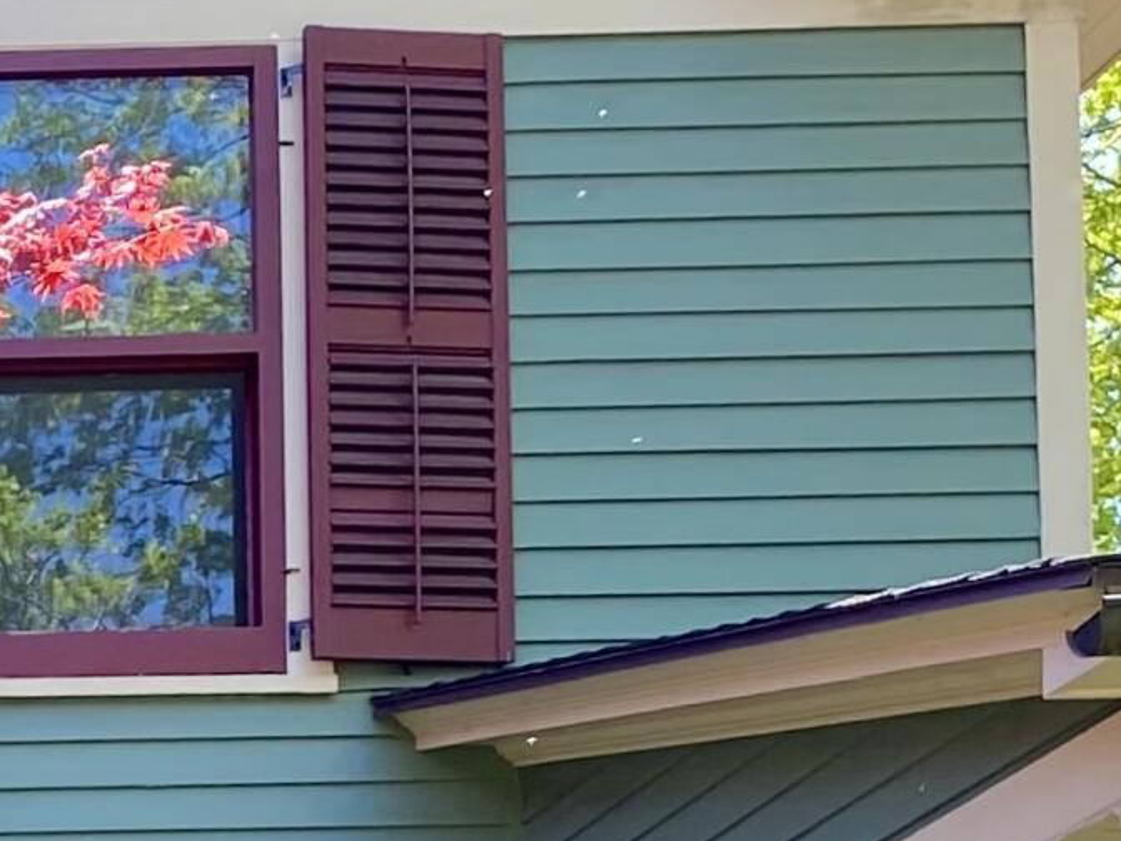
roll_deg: -1.5
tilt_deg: +9.6
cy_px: 1165
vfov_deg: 12.3
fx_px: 3757
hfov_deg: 14.7
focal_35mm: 116
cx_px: -941
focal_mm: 4.25
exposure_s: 1/157
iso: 32
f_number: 1.8
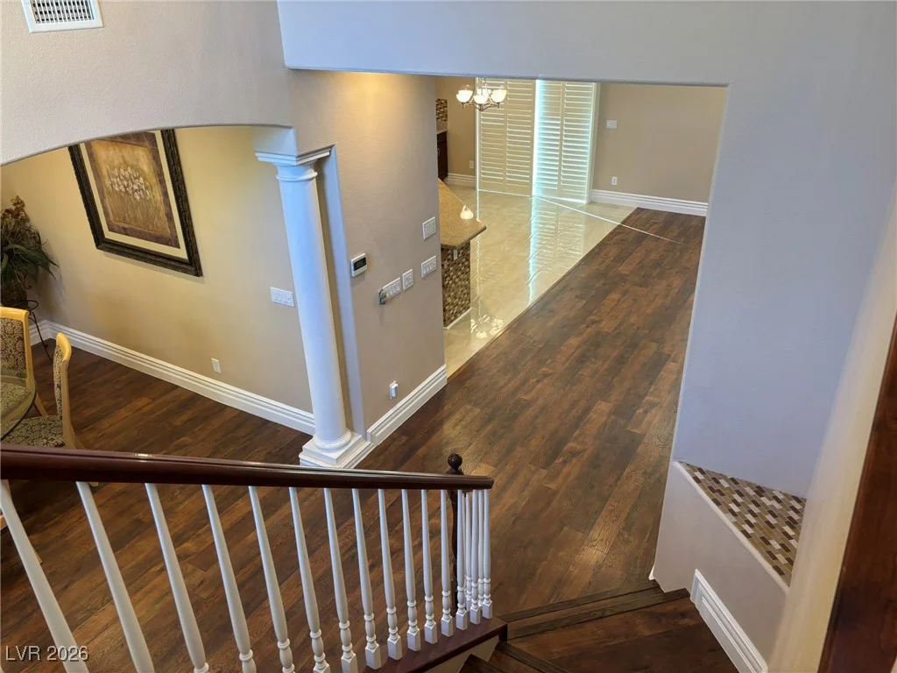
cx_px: 448
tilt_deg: -27.4
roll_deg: +1.8
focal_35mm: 26
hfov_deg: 67.3
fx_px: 674
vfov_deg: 53.1
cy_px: 336
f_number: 1.6
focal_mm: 5.96
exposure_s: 1/60
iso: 125
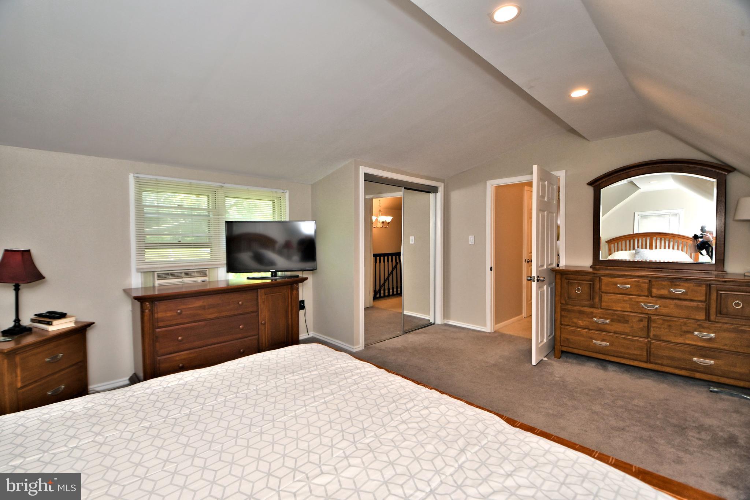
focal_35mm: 15
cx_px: 375
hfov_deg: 100.4
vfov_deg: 77.3
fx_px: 312
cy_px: 250
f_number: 4.5
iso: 250
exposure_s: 1/100
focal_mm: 10
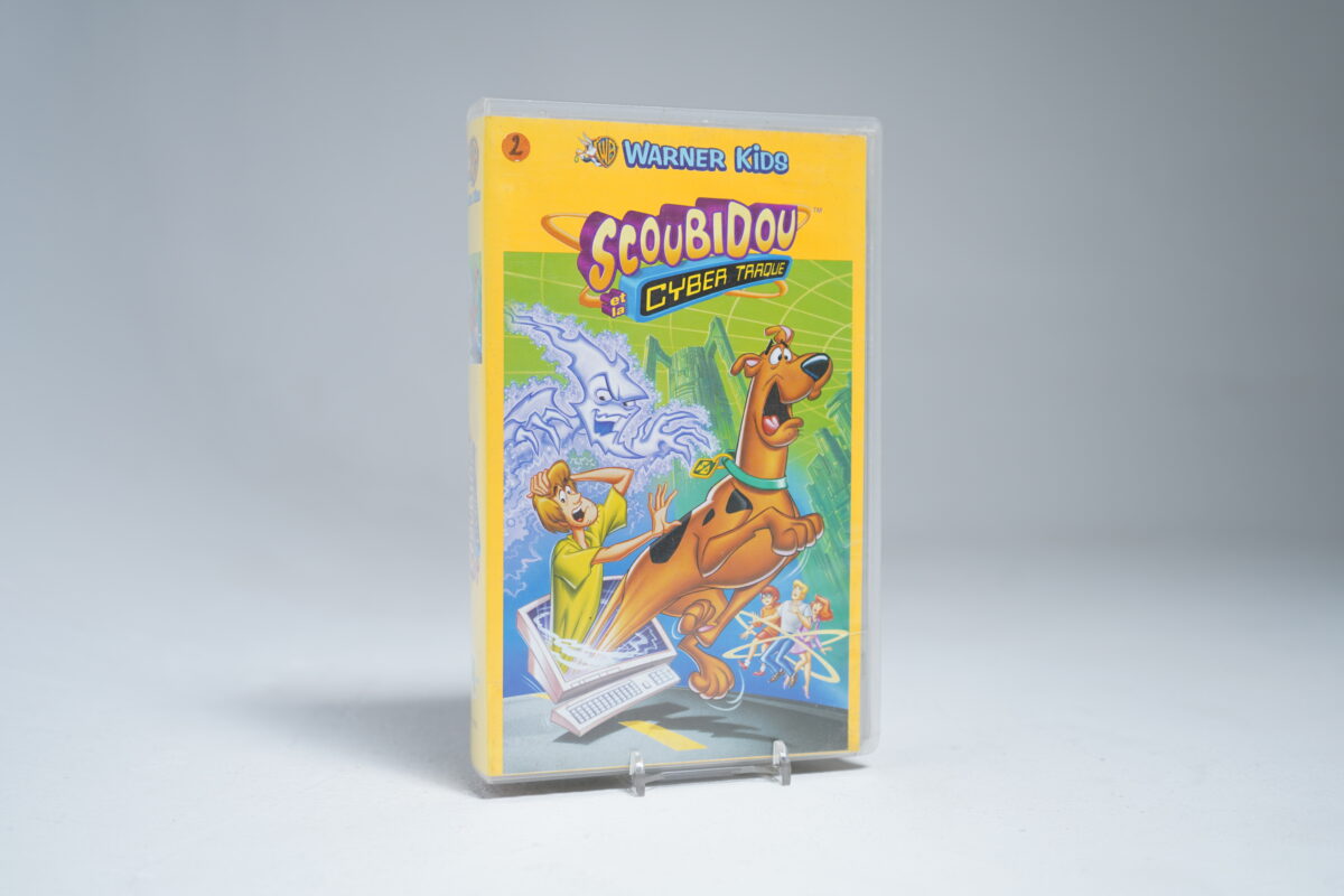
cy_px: 448
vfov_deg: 34.2
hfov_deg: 49.6
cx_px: 672
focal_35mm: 39
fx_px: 1456
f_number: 4
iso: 160
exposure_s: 1/15
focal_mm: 39
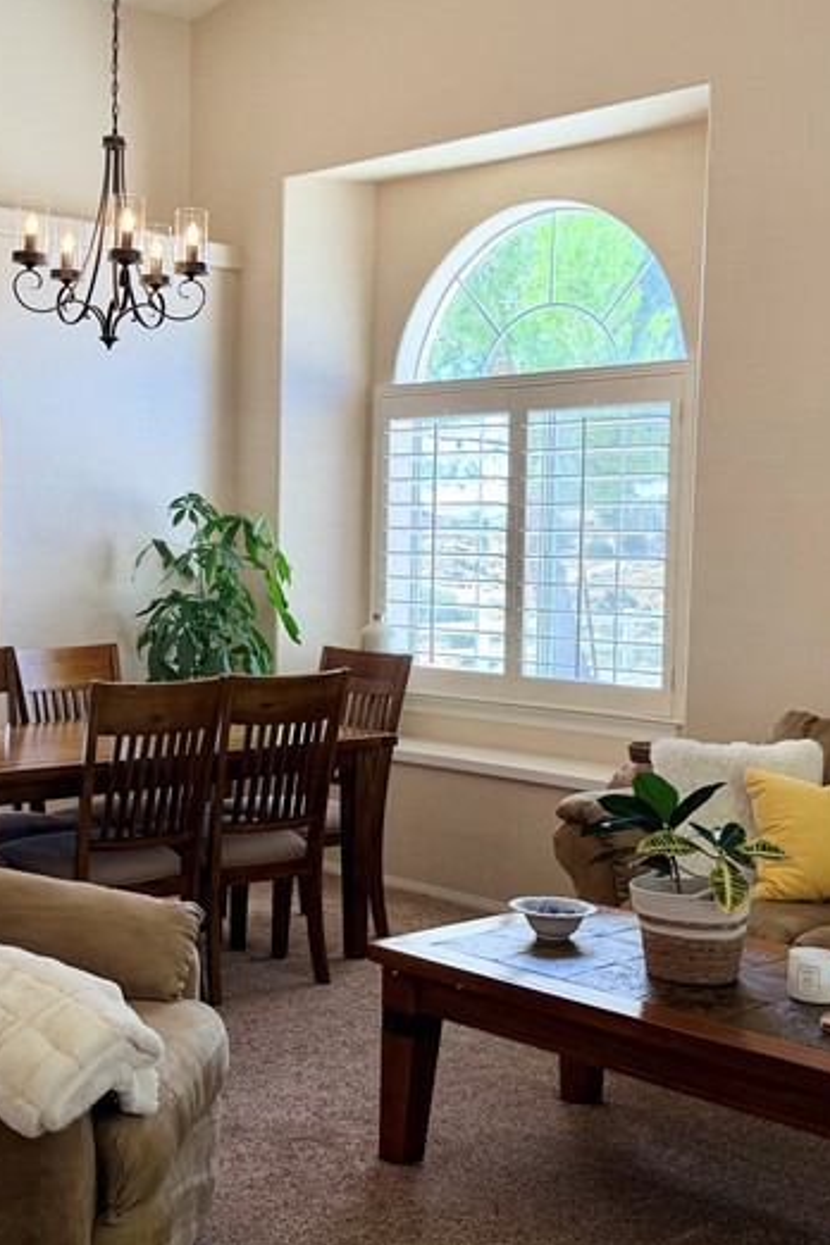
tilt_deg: -3.0
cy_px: 608
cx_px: 289
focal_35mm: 49
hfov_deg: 27.4
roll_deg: -0.8
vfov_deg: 40.3
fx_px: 1694
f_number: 1.78
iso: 80
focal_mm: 6.76
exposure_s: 1/144
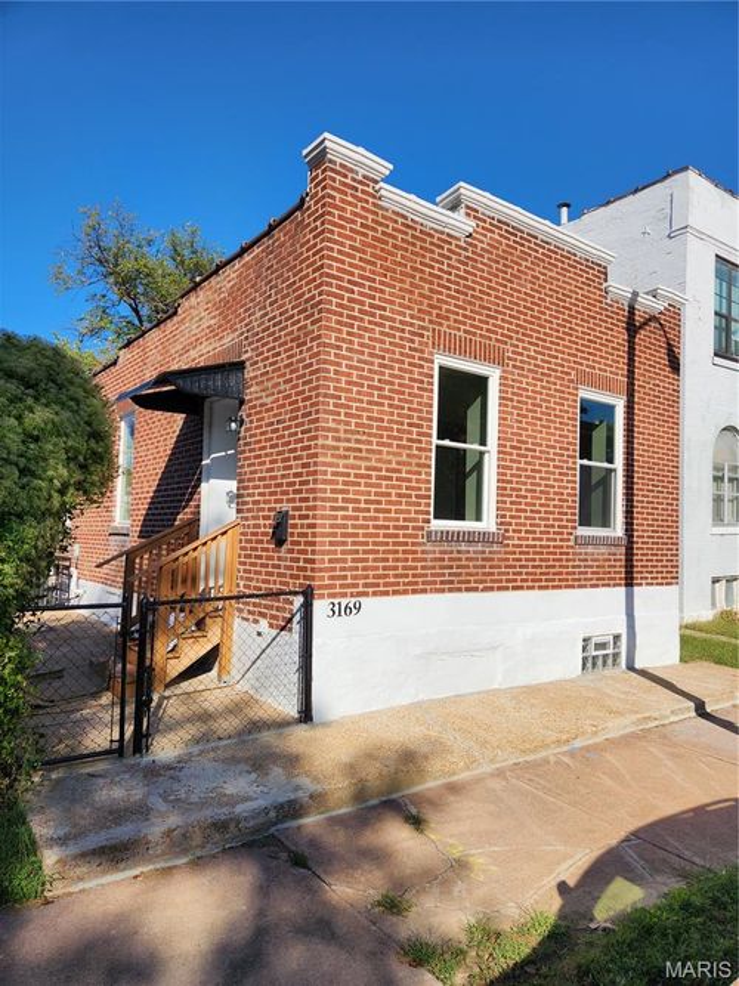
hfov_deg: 58.9
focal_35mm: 23
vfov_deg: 73.9
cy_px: 493
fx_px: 655
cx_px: 370
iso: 20
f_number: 1.8
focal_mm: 5.4
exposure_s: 1/2913
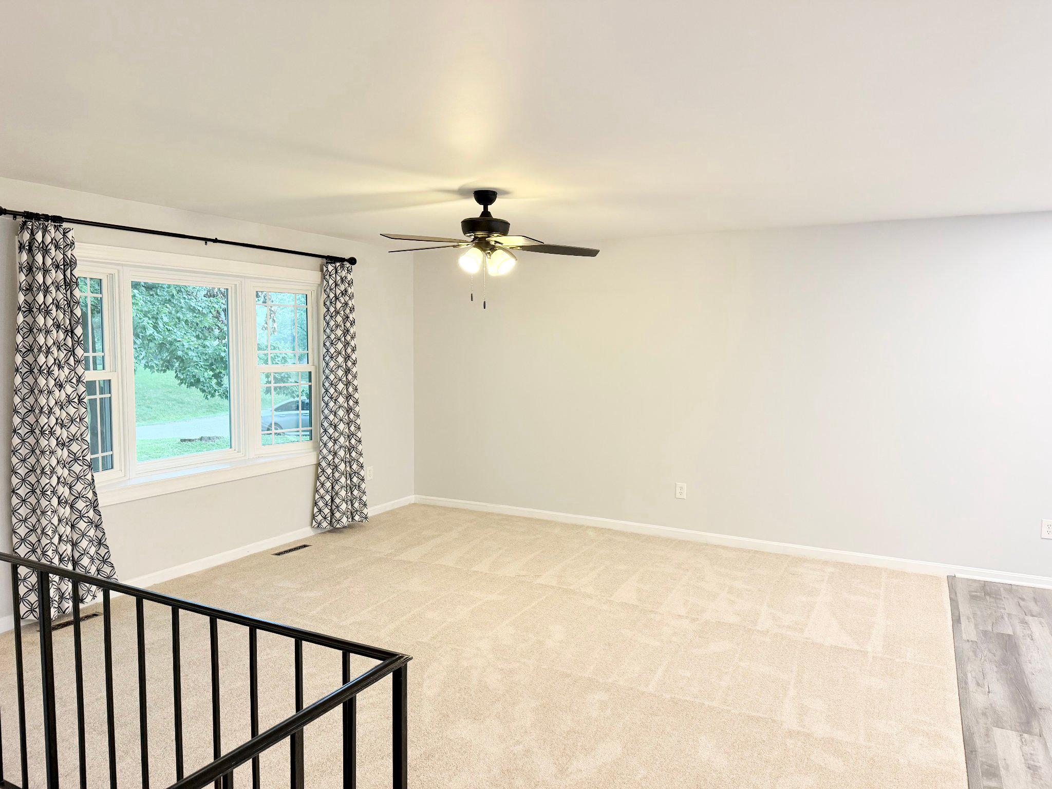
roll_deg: -0.2
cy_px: 394
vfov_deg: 56.8
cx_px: 526
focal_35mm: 24
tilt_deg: -4.1
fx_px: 729
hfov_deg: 71.6
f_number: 1.78
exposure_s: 1/60
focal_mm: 6.76
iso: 200
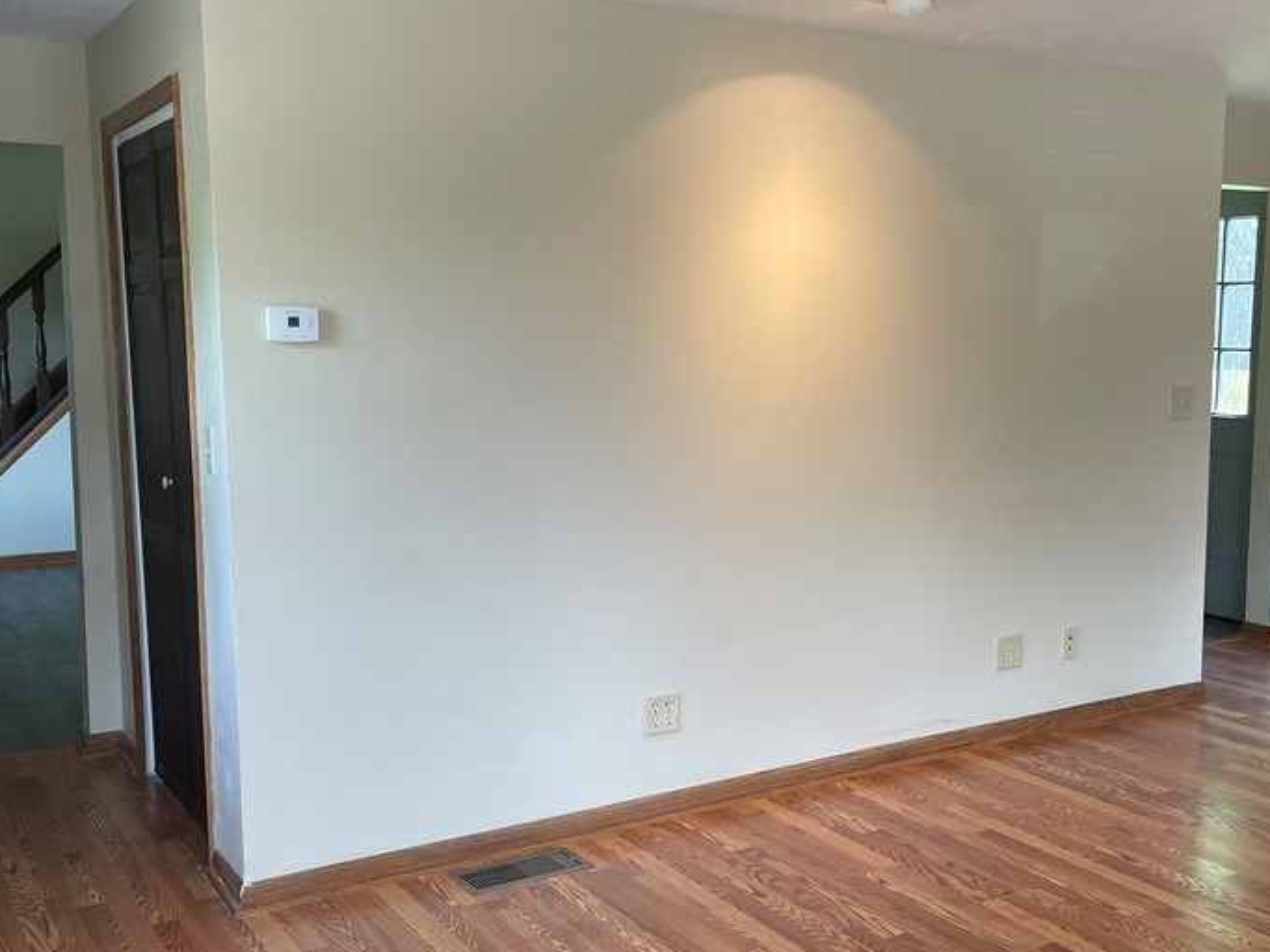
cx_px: 746
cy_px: 519
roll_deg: +0.7
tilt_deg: -7.0
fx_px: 1431
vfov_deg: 36.8
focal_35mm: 39
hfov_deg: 47.7
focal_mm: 4.2
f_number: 1.6
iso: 125
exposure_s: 1/121
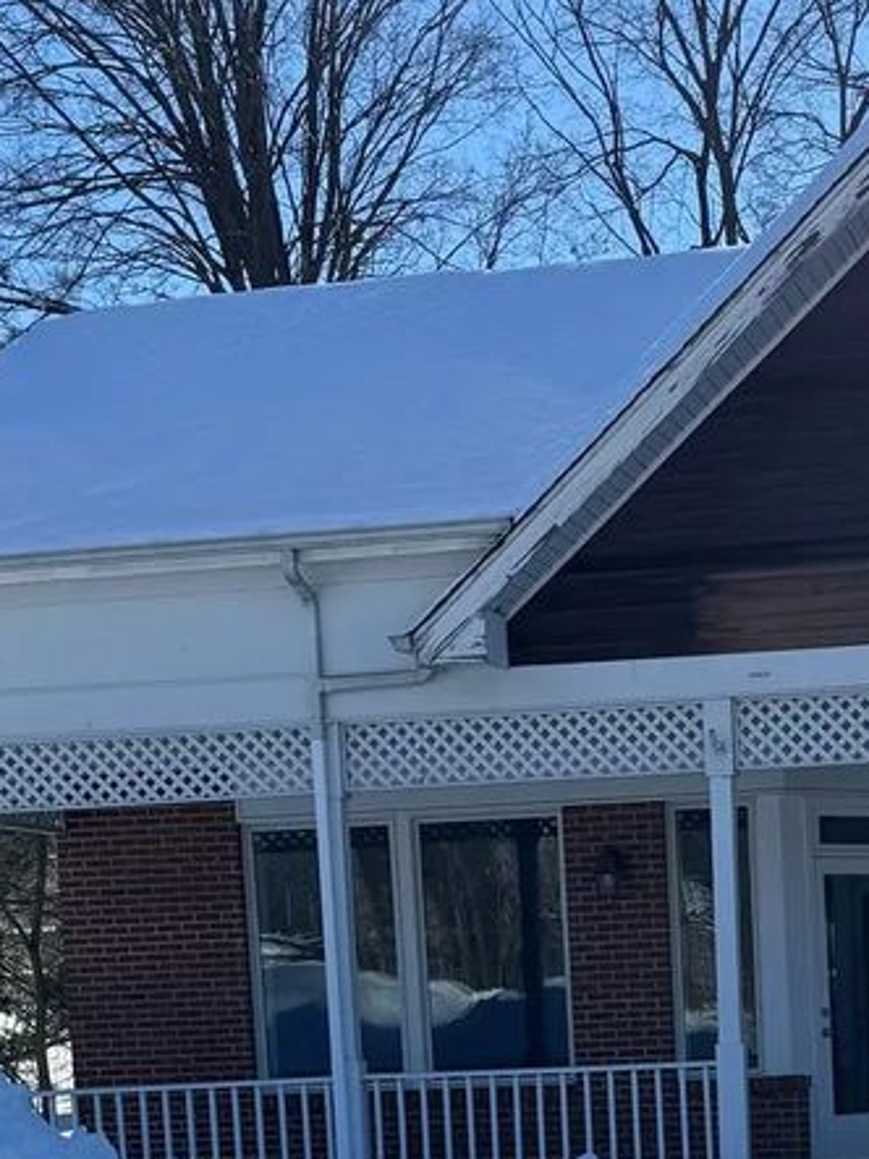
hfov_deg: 19.4
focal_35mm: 74
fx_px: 2478
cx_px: 825
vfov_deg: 24.9
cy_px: 1202
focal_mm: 6.76
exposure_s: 1/4608
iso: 80
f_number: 1.78
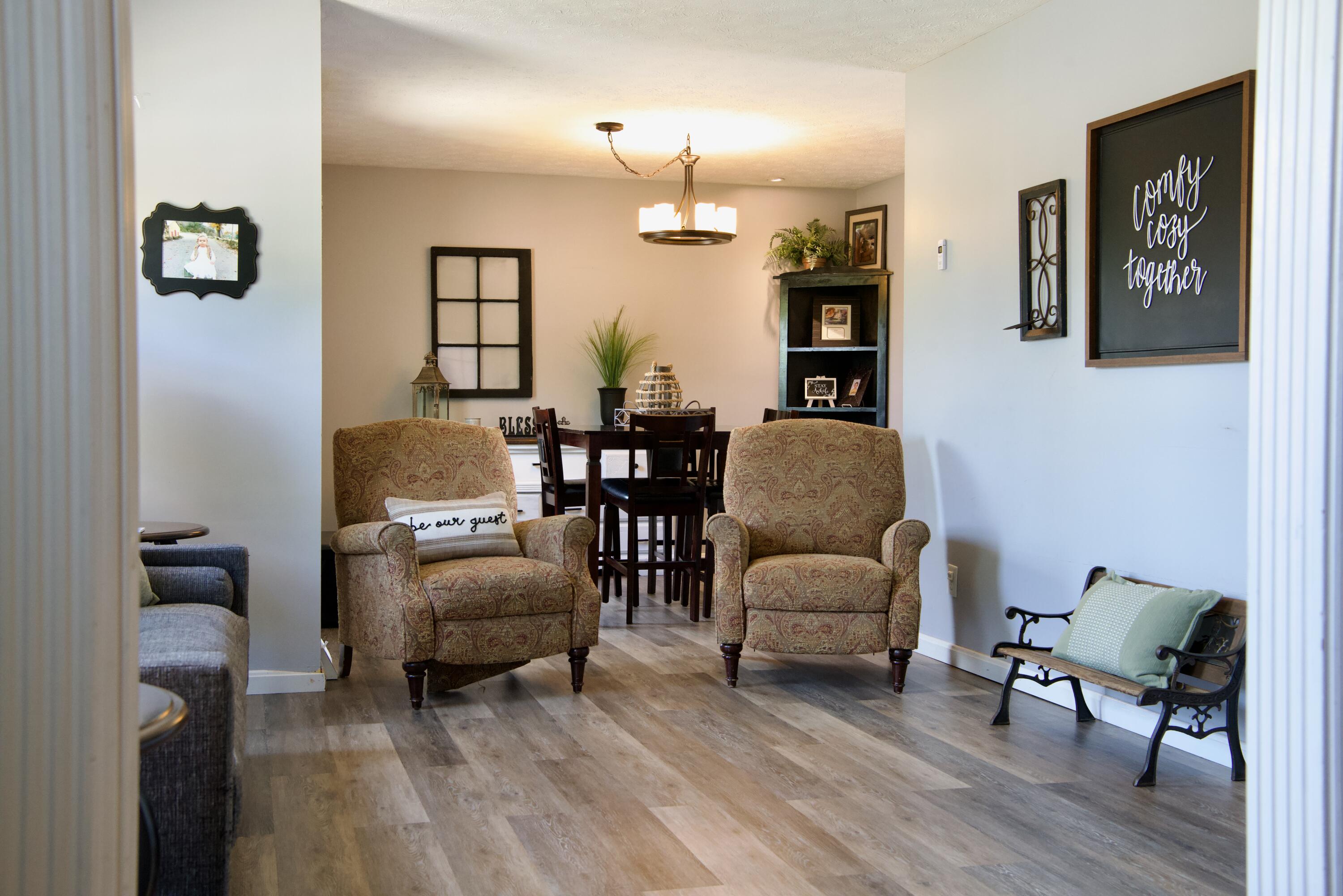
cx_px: 672
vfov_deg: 33.4
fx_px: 1492
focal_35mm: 40
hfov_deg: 48.5
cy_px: 448
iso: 2000
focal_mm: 40
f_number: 8
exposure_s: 1/40
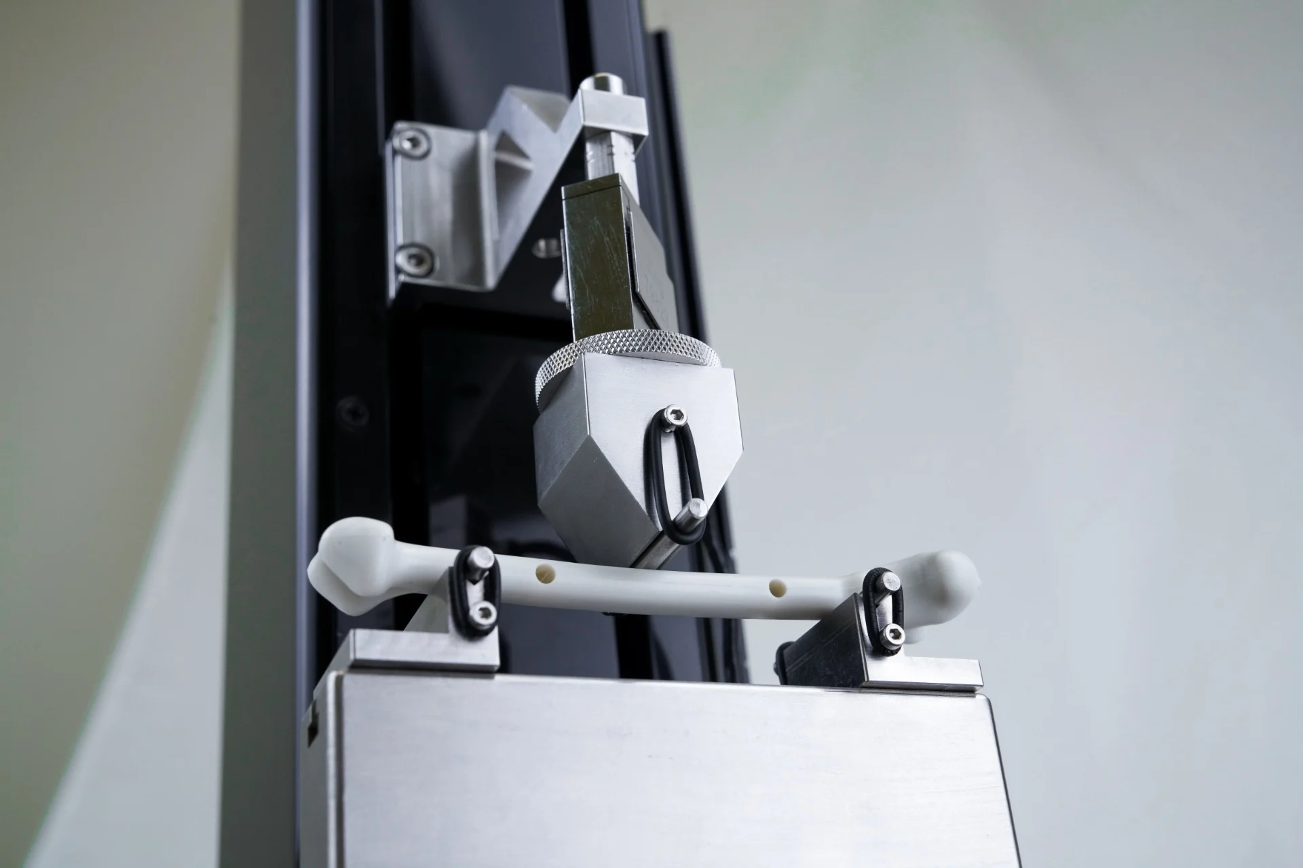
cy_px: 434
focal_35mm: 46
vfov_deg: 29.2
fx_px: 1665
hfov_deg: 42.7
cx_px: 652
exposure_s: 1/125
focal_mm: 46
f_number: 10
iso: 640
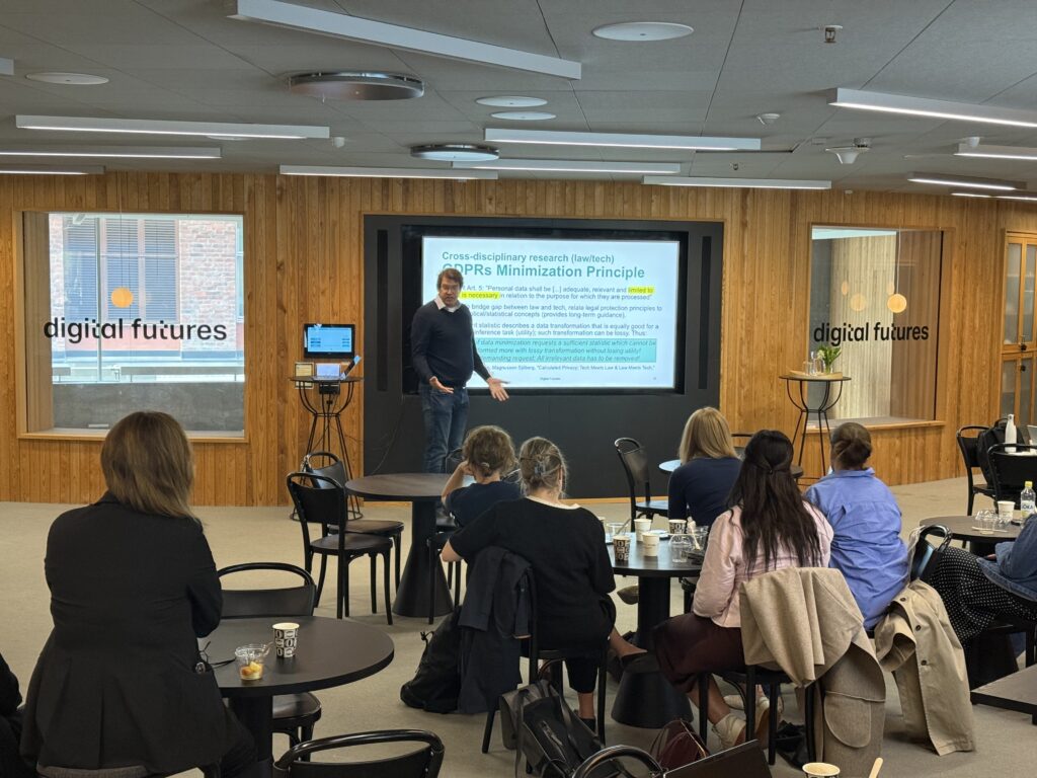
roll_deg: -0.8
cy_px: 389
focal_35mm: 48
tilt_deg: -3.2
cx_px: 518
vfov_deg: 30.3
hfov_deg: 39.7
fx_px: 1438
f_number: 1.78
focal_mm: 6.76
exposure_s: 1/40
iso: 200
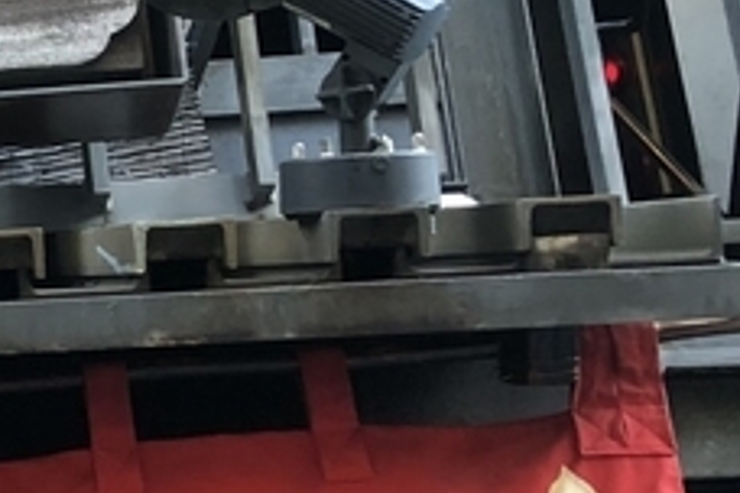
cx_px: -613
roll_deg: +1.3
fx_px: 2693
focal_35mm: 131
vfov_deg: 10.5
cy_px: 350
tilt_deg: +19.7
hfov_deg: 13.9
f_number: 1.8
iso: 40
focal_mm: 4
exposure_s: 1/25
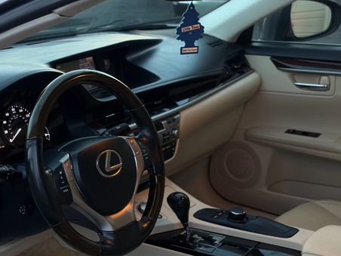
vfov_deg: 21.5
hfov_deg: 28.3
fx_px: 670
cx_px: 109
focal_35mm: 68
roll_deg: -0.5
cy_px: 168
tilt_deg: -20.1
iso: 320
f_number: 1.78
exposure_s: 1/40
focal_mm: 6.76
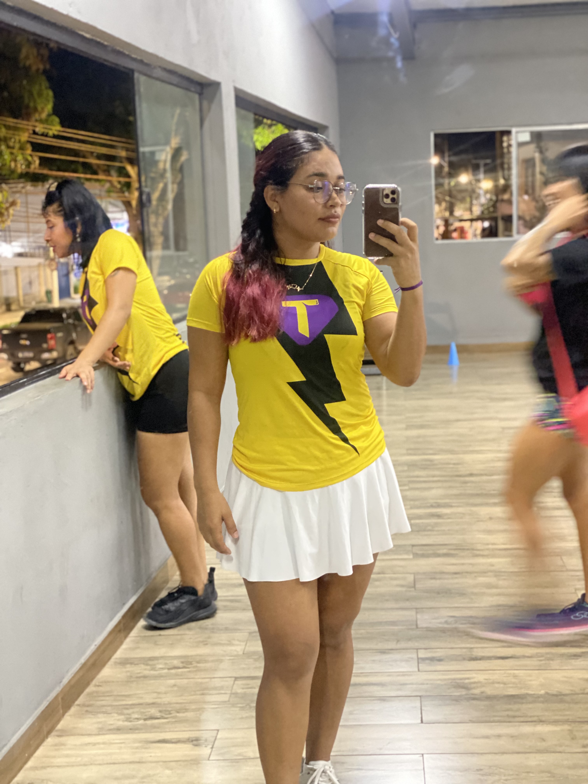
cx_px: 294
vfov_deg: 36.8
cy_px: 392
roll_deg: +2.2
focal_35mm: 52
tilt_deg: -7.0
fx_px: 1178
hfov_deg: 28.0
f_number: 2
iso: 400
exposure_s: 1/15
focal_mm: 6
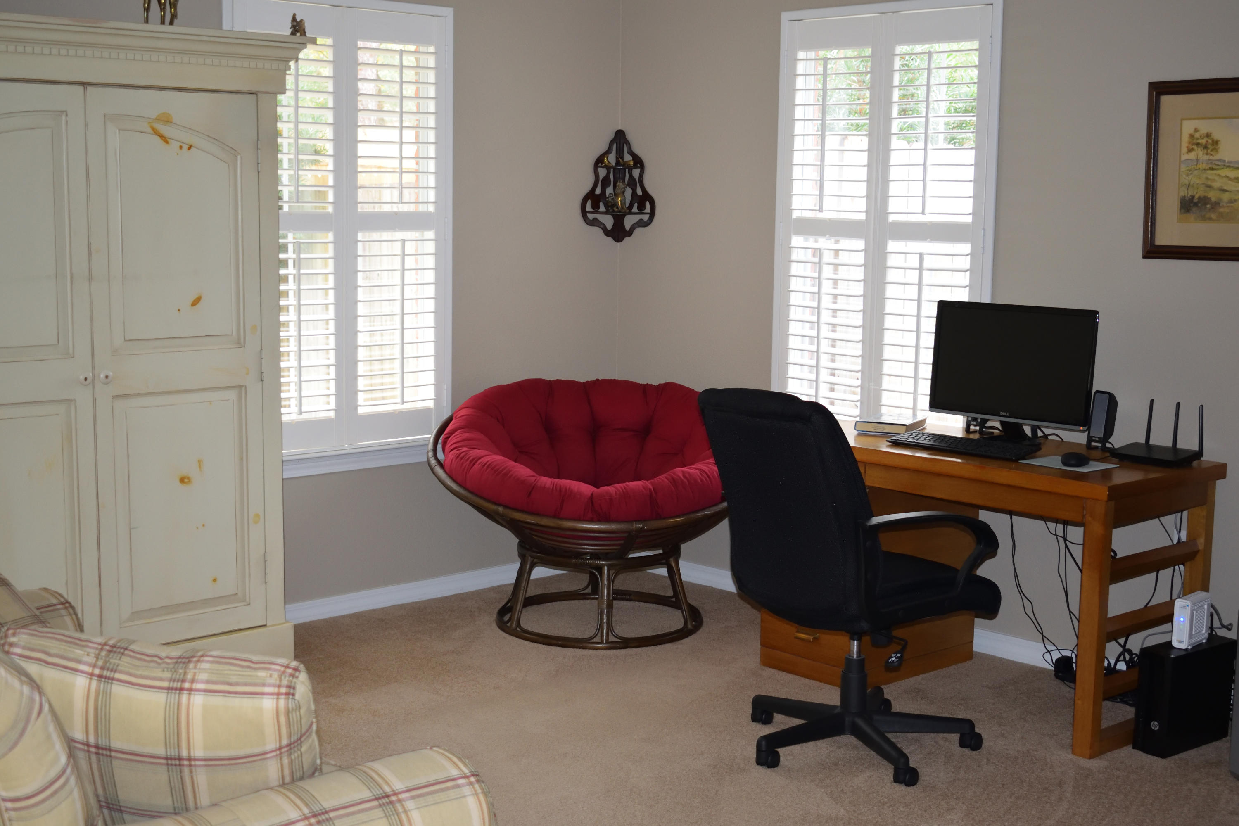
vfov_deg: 28.1
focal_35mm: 48
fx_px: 1652
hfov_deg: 41.1
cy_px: 413
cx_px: 620
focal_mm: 32
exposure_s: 1/125
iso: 800
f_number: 5.6
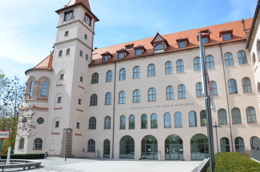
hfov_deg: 67.5
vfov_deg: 47.7
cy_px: 86
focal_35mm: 27
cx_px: 130
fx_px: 195
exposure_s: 1/250
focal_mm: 18
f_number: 8
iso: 140
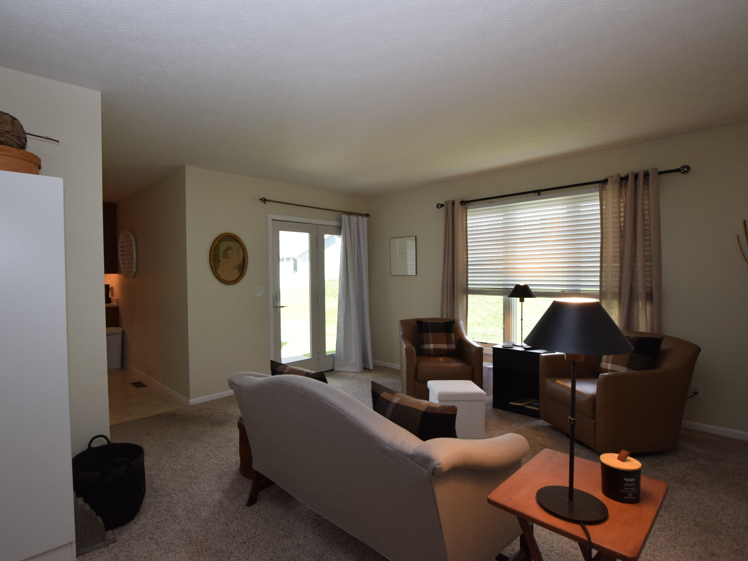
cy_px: 282
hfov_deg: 90.3
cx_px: 316
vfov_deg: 74.7
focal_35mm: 17
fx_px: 367
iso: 640
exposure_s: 1/125
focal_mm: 10
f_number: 5.6
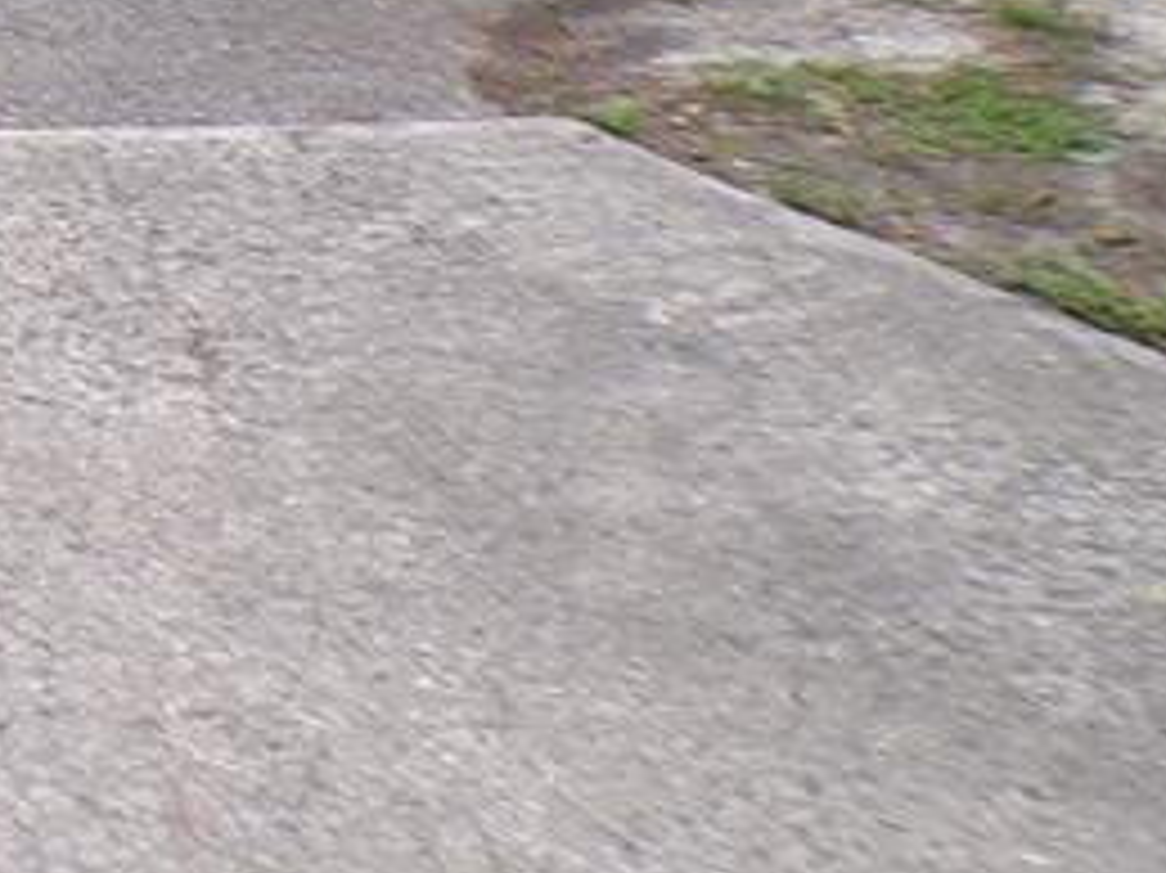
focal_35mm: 95
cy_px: -495
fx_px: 3198
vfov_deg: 14.4
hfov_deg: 17.6
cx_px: -779
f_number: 3
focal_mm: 4.3
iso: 100
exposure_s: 1/320
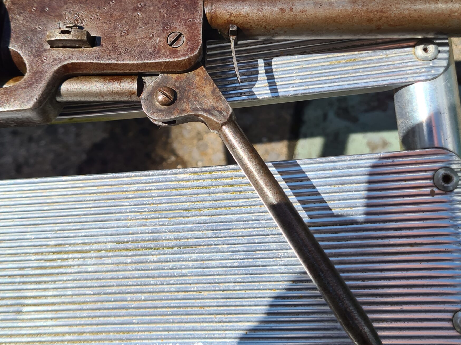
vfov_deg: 37.4
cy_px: 122
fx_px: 506
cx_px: 177
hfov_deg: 48.6
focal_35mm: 38
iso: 50
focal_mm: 5.4
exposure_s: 1/2776
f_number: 1.8
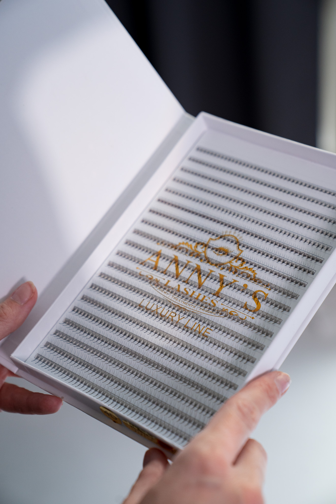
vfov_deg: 28.8
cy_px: 252
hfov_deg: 19.5
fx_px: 980
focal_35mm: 70
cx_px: 168
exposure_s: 1/125
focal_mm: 70
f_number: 4.5
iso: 1000
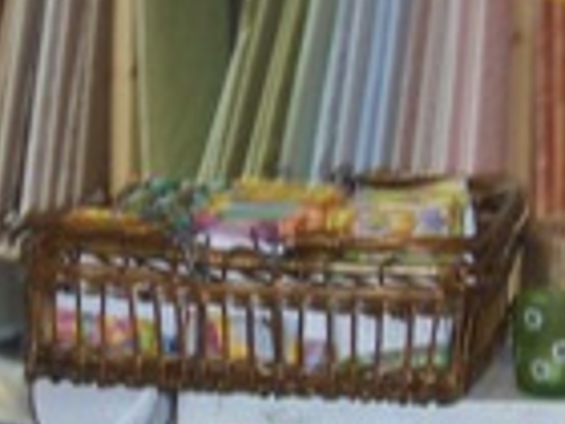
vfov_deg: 6.0
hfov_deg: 8.0
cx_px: 182
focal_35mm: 246
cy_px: 267
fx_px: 4015
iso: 111
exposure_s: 1/60
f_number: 3.6
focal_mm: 7.4
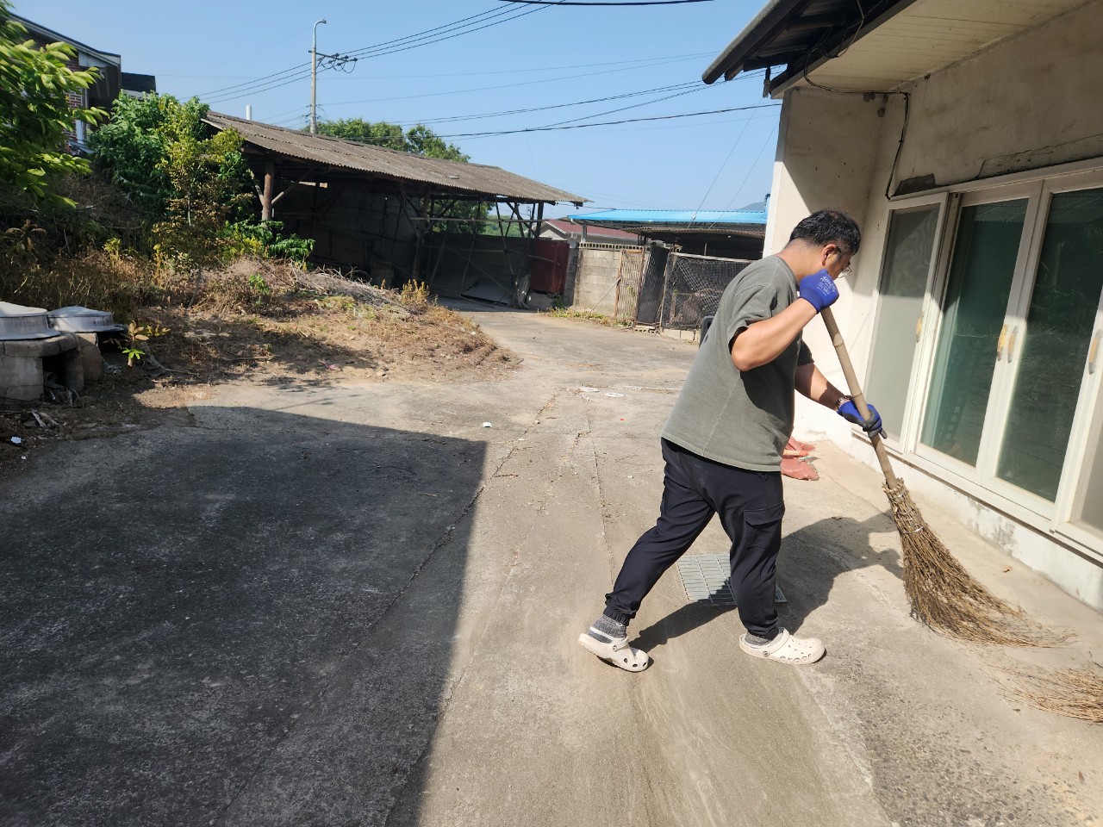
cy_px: 414
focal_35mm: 23
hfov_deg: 73.9
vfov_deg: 58.9
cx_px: 552
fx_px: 733
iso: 20
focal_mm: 5.4
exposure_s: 1/1250
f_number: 1.8
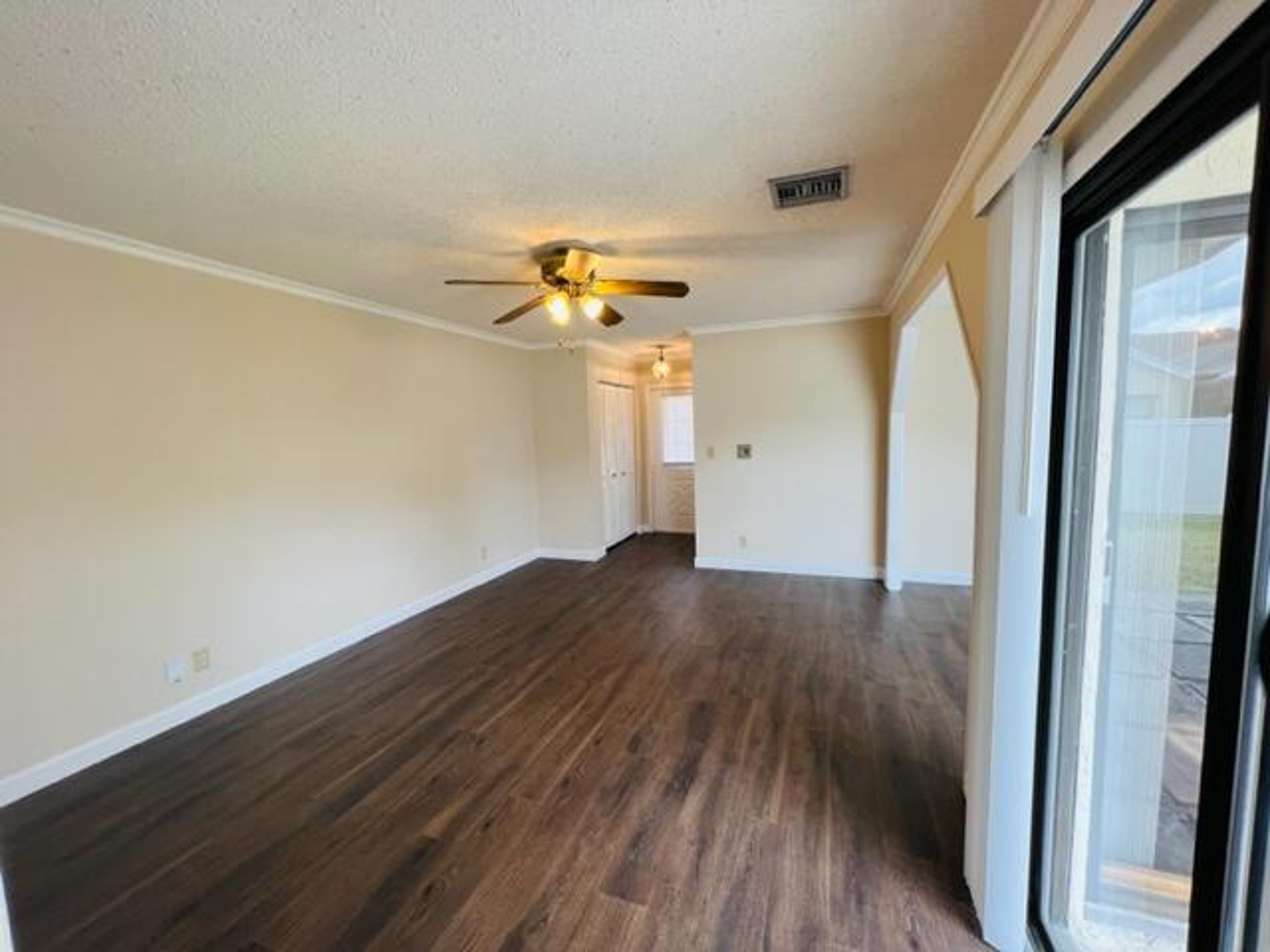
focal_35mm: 13
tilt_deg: -6.0
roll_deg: +1.0
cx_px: 635
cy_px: 476
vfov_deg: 89.9
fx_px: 477
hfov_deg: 106.2
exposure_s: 1/120
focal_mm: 1.57
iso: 80
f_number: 1.8
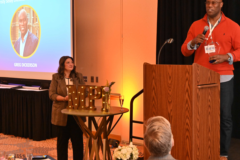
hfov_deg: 33.4
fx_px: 400
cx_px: 112
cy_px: 67
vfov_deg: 22.6
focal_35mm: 60
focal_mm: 51
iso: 4500
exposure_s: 1/60
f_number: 7.1
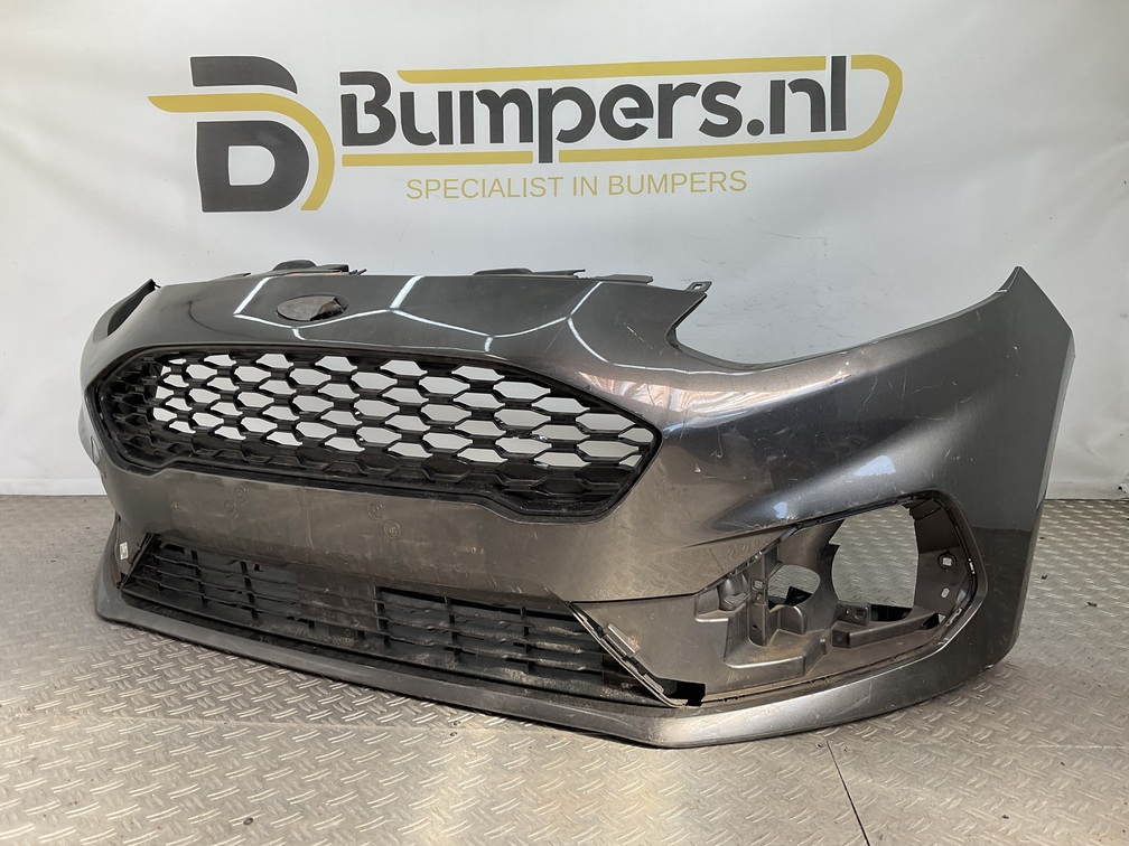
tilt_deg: -11.7
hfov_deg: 61.7
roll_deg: -0.4
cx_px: 564
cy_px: 423
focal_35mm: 29
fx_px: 946
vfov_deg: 48.2
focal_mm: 3
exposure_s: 1/167
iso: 16
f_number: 1.8
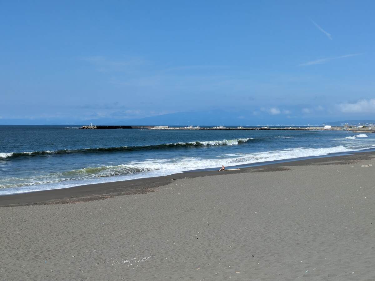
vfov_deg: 28.6
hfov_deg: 37.5
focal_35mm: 51
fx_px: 553
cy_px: 140
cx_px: 188
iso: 42
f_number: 1.89
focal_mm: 5.43
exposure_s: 1/3472
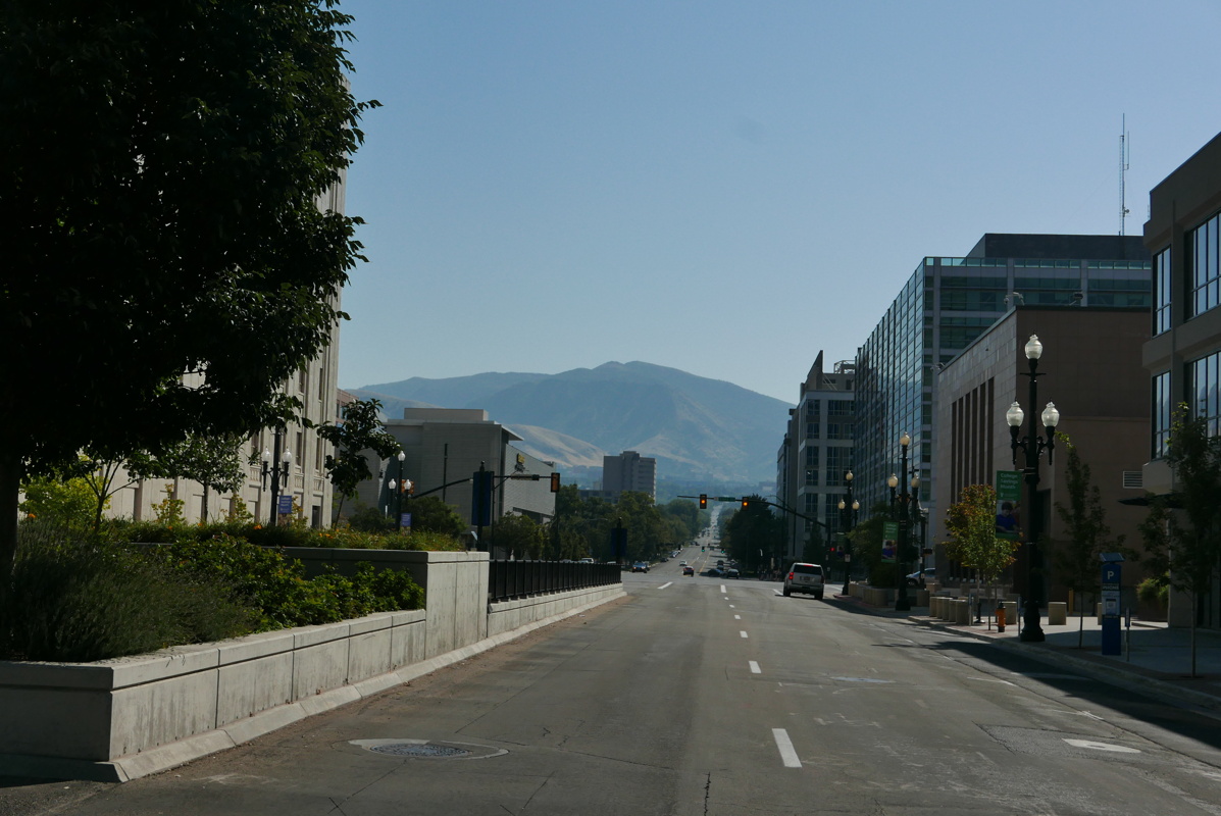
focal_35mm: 52
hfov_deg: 38.2
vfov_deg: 26.0
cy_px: 408
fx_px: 1765
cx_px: 610
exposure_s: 1/3200
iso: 200
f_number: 5.6
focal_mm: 23.6
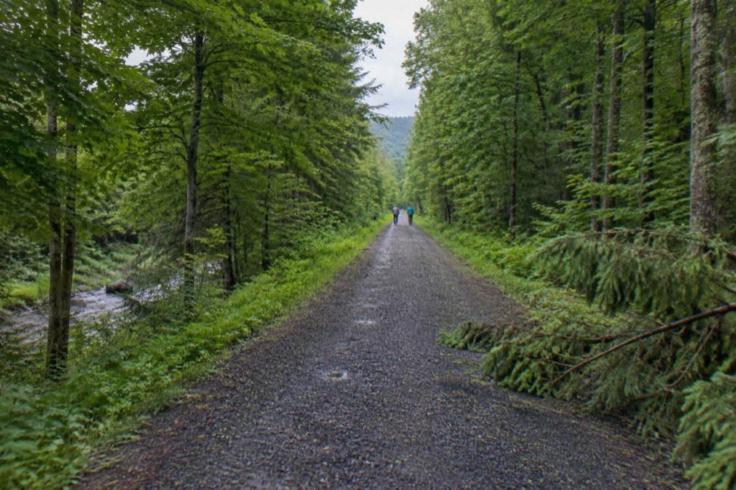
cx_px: 368
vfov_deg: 37.8
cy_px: 245
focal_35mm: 35
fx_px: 715
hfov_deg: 54.5
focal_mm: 35
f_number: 10
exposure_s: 1/100
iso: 320
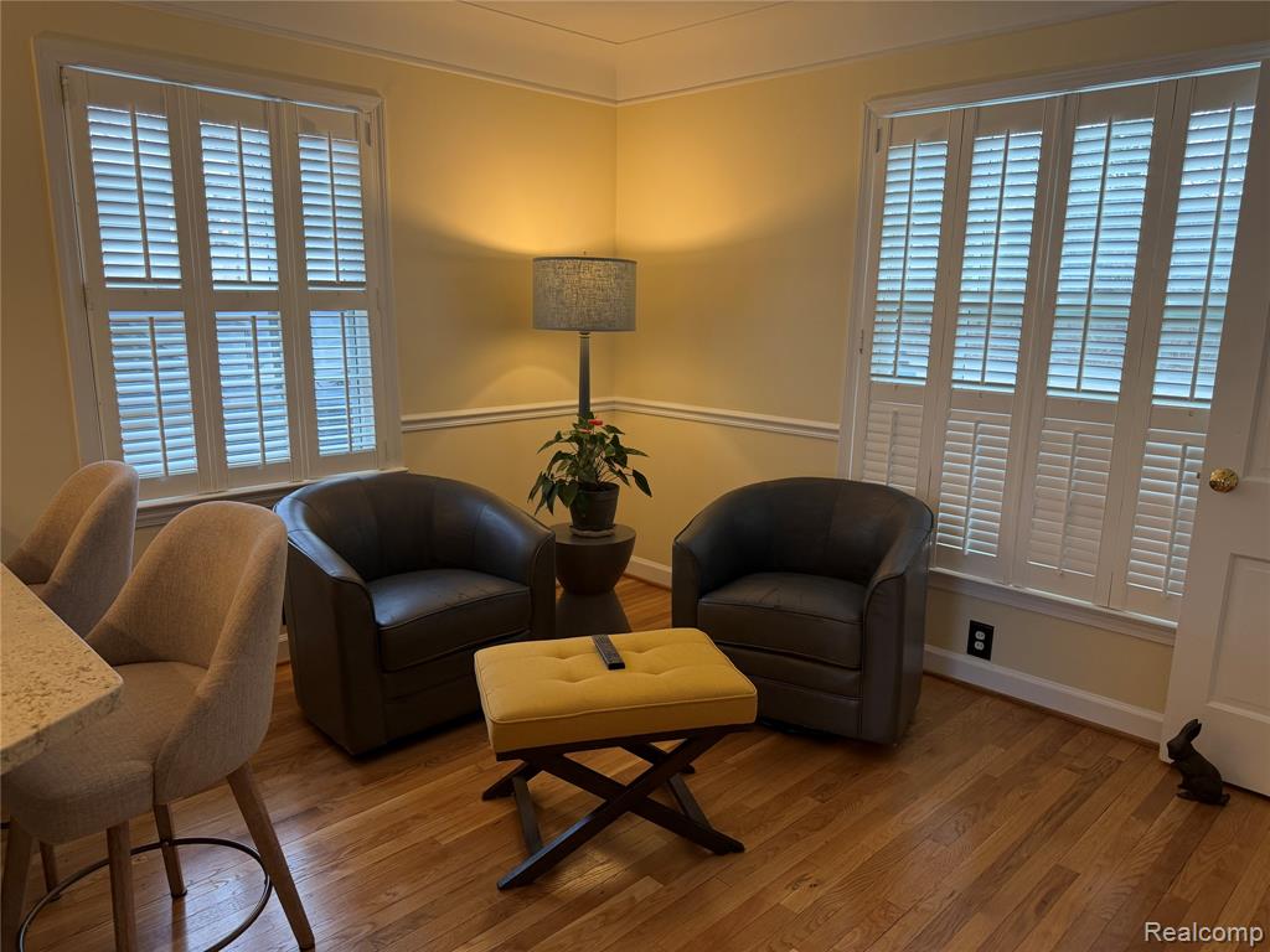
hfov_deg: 71.6
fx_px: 881
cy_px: 476
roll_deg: +0.1
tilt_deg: -12.5
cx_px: 635
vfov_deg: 56.8
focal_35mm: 24
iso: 125
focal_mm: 6.76
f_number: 1.78
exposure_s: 1/120
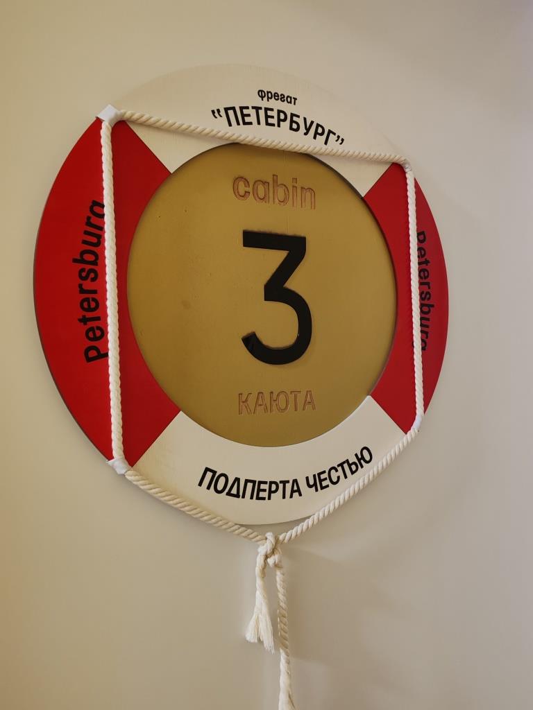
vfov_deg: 65.3
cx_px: 266
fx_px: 554
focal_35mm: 27
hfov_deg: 51.4
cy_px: 355
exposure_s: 1/50
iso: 2500
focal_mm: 6.12
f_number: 1.9
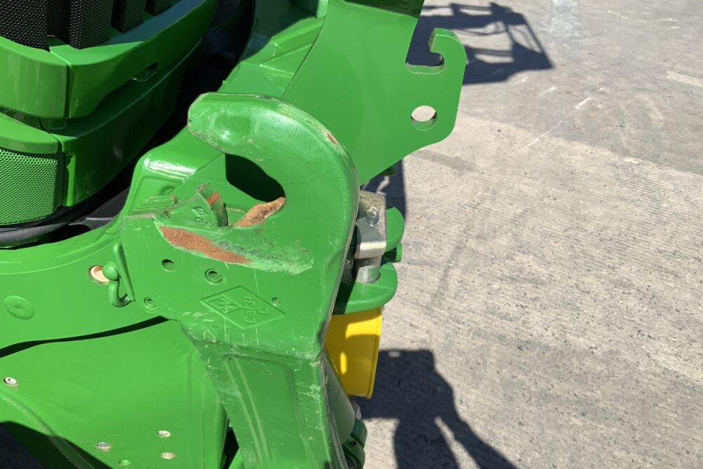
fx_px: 605
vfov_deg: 42.3
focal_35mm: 31
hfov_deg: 60.3
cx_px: 359
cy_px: 223
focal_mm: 3
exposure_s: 1/1786
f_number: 1.8
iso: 16
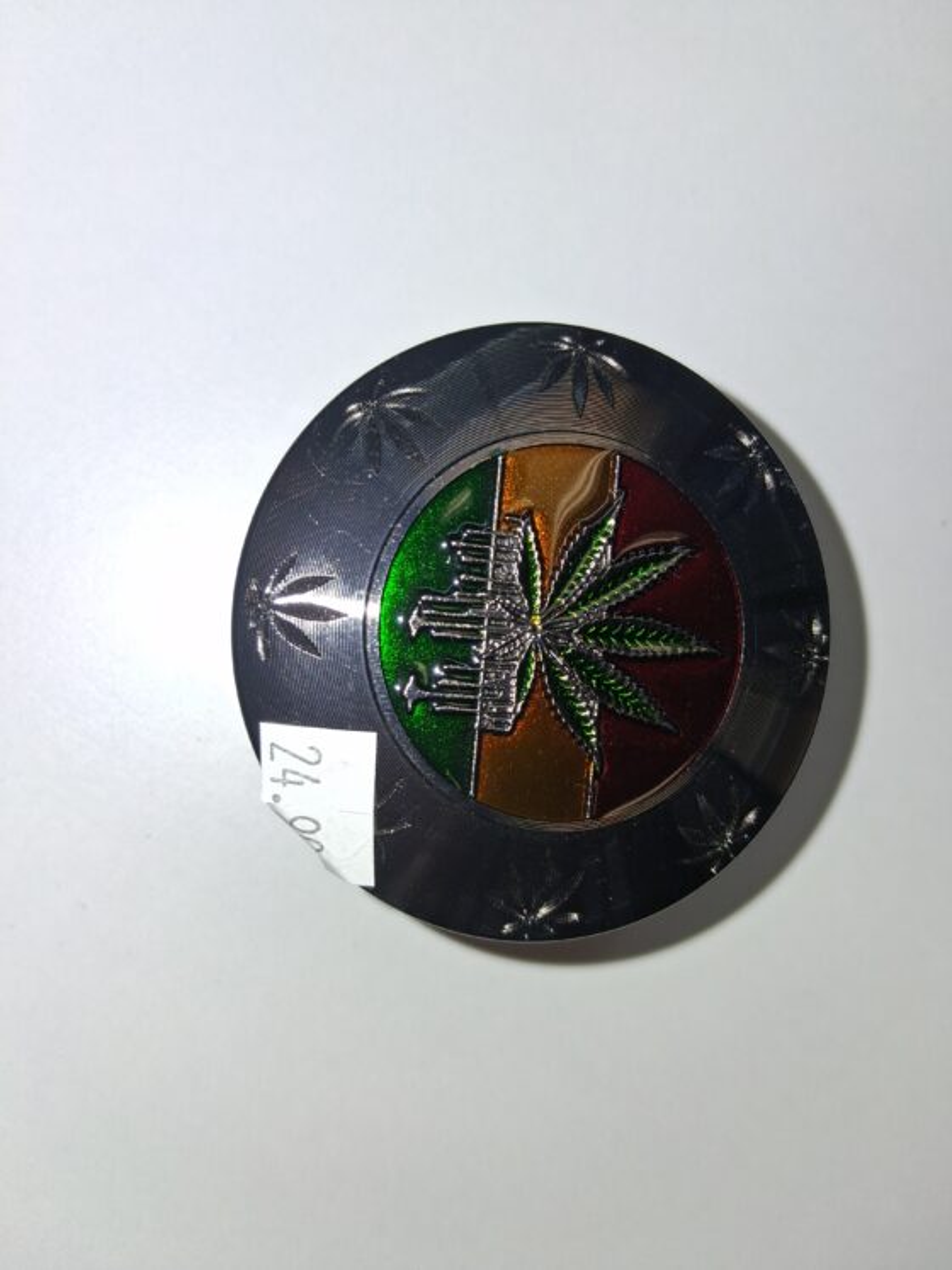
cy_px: 635
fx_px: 954
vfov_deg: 67.3
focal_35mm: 26
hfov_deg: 53.1
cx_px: 476
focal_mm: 3.98
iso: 25
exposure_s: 1/120
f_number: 1.8
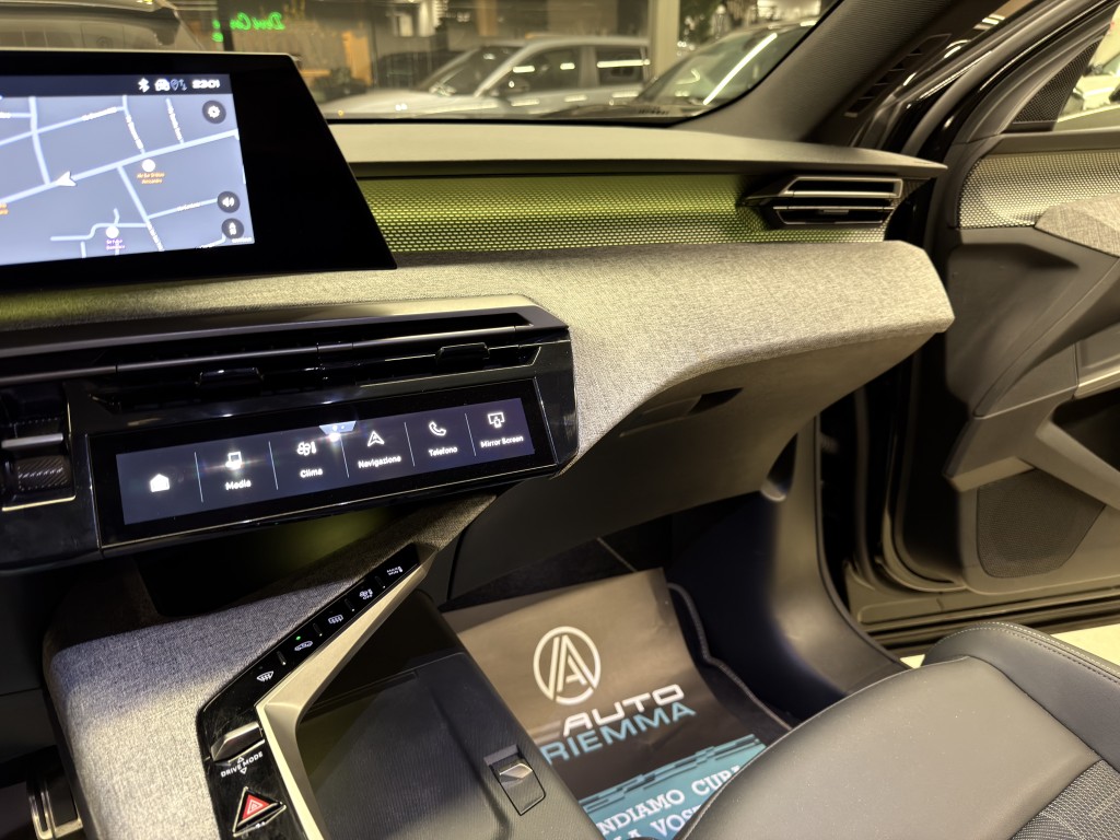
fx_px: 777
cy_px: 420
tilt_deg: -22.5
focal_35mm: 24
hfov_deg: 71.6
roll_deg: +0.1
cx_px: 560
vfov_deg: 56.8
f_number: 1.78
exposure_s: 1/25
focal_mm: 6.76
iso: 400
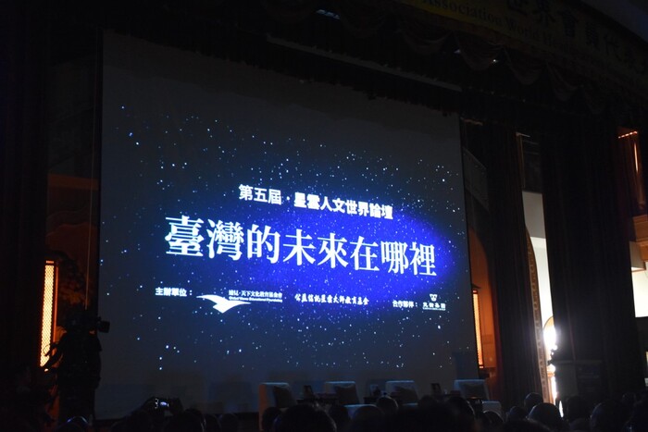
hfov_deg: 43.6
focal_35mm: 45
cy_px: 216
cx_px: 324
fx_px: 810
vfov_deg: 29.9
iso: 3200
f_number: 4
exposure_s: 1/15
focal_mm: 30
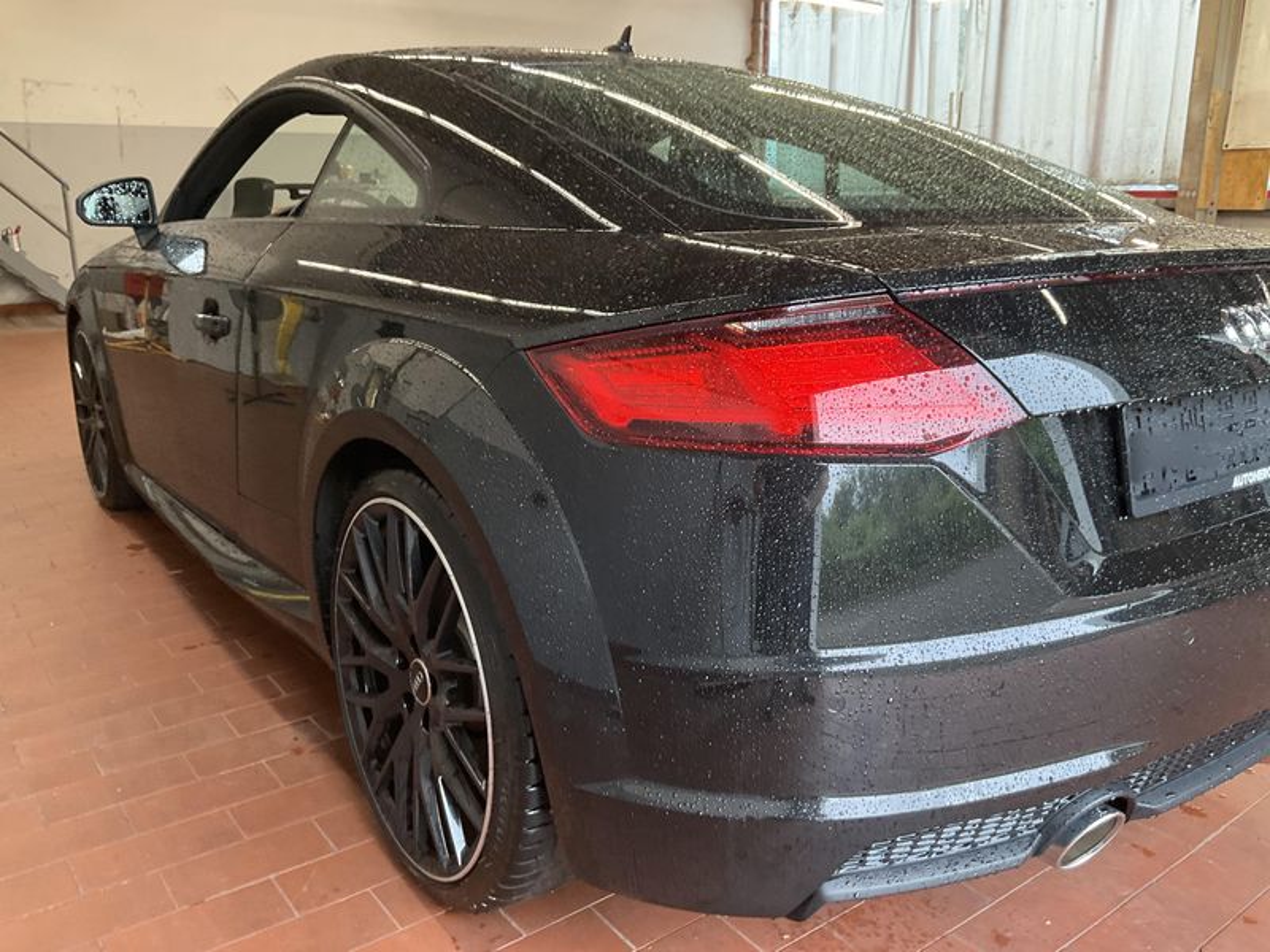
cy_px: 476
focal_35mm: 29
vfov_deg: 48.2
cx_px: 635
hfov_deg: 61.7
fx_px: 1064
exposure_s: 1/50
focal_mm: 3
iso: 200
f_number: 1.8
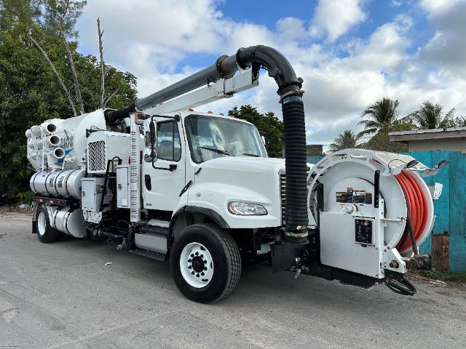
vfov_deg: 56.8
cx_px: 233
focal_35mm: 24
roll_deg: -1.2
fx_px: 323
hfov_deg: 71.6
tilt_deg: +1.1
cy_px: 174
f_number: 1.78
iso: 80
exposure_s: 1/3597
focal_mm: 6.86
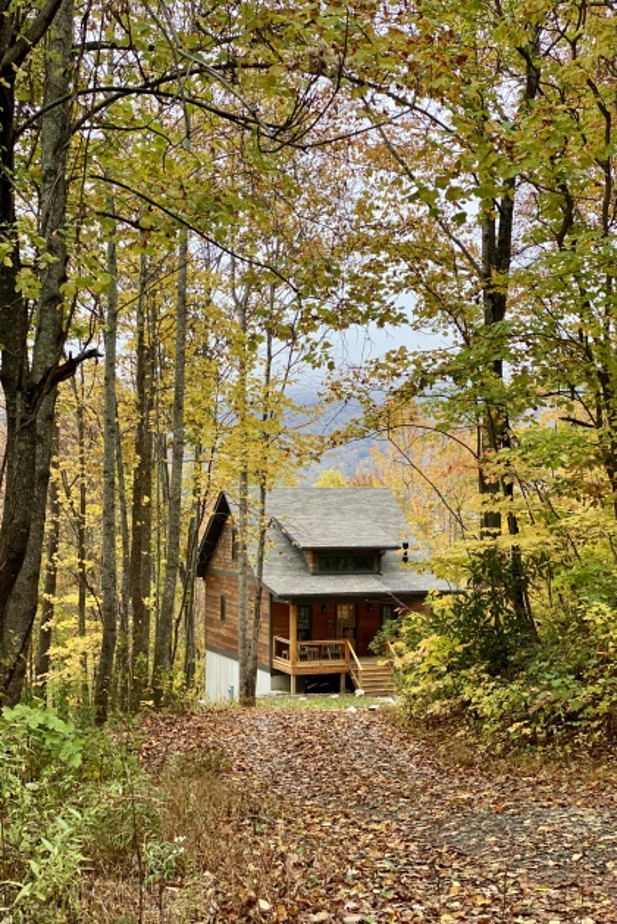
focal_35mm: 55
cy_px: 464
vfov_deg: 36.2
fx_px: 1412
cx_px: 314
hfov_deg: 24.6
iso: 64
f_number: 2
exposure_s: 1/122
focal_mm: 6
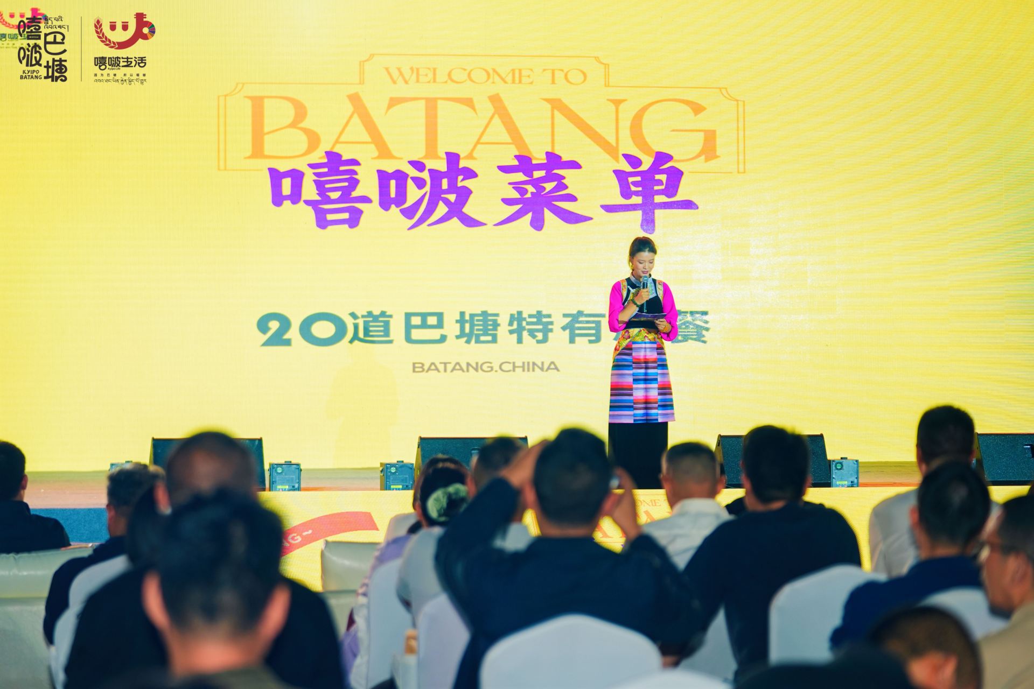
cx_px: 517
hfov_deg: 21.5
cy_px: 344
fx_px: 2728
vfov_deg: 14.4
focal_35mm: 95
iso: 500
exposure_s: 1/160
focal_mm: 95
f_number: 2.8
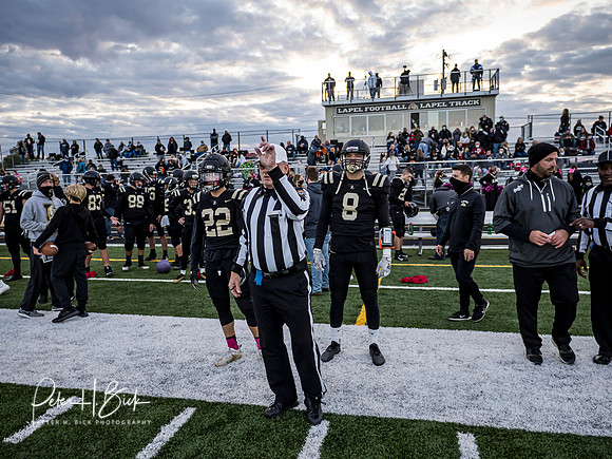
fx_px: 460
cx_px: 306
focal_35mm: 26
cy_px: 230
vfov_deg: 53.1
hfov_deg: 67.3
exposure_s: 1/2000
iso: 800
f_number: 1.7
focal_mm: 13
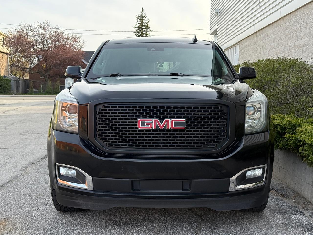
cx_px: 156
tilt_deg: -3.6
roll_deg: +0.0
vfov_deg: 30.3
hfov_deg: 39.7
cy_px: 118
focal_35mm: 48
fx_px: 434
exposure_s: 1/819
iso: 80
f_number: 1.78
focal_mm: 6.76
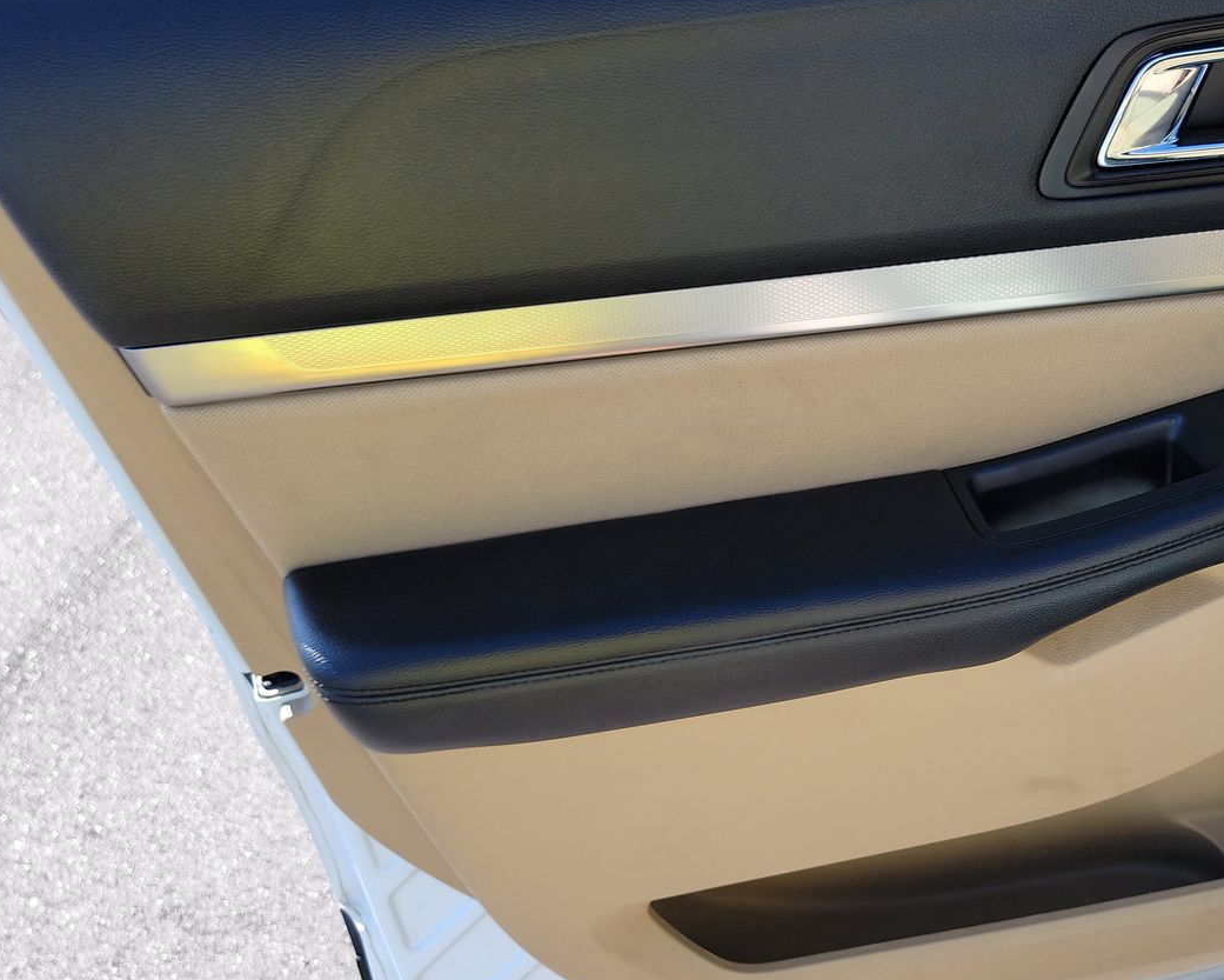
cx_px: 831
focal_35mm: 36
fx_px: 1304
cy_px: 567
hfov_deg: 49.3
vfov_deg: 41.0
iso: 50
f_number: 1.8
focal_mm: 6.7
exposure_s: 1/172
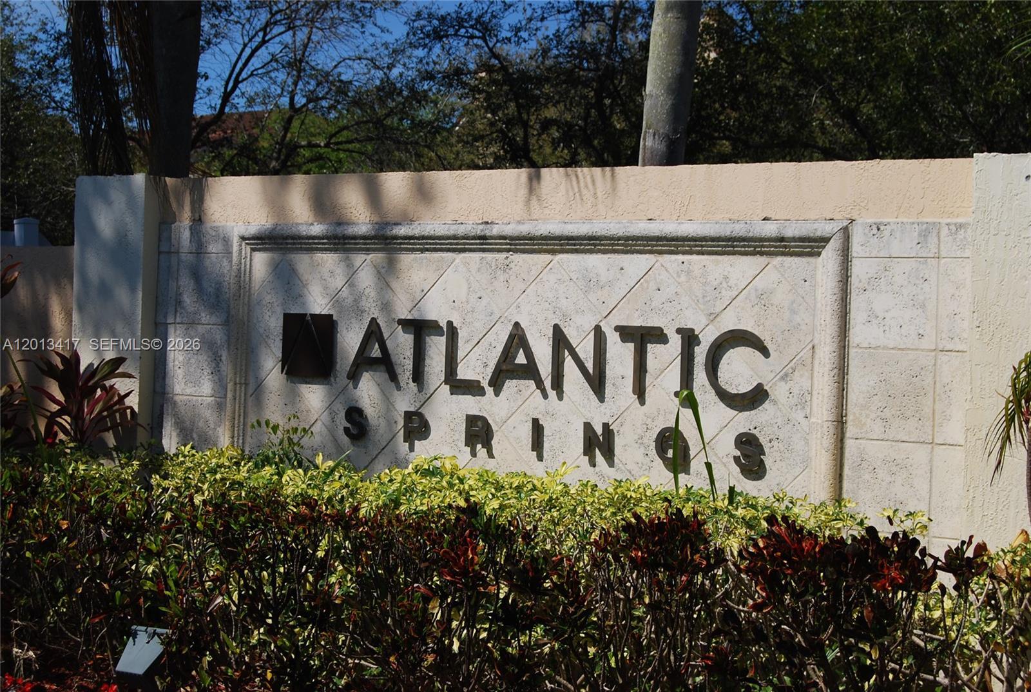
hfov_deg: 35.0
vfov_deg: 23.9
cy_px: 346
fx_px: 1635
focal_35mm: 57
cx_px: 516
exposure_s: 1/320
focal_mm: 38
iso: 100
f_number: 9
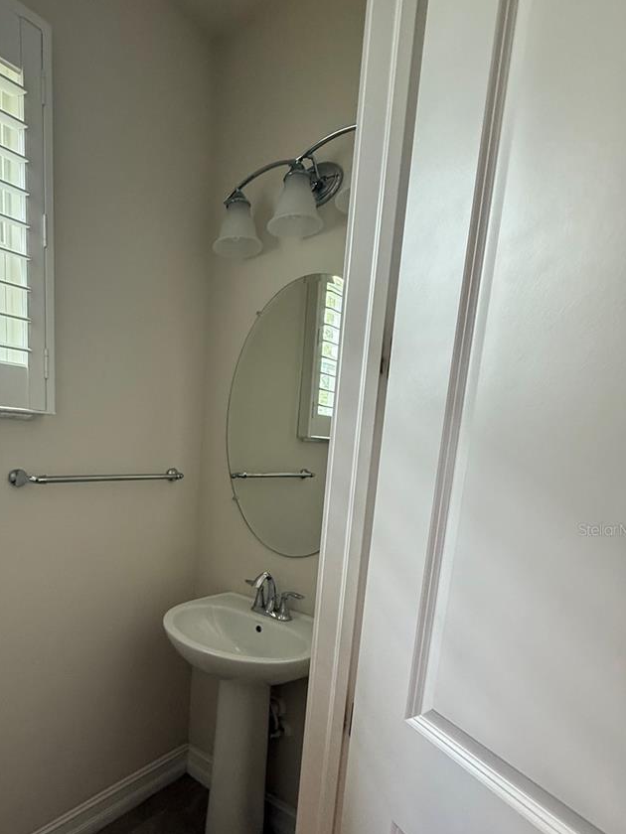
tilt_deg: -9.0
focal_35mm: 20
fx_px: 482
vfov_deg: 80.0
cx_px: 202
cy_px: 529
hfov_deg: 64.0
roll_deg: -3.5
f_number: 2.2
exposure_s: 1/120
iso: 400
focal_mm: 2.22
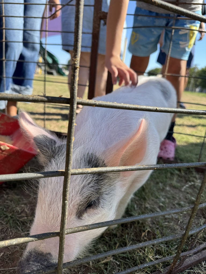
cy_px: 137
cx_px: 103
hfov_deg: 56.8
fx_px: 190
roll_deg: -4.9
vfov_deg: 71.6
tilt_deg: -16.4
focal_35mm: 24
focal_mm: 6.76
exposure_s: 1/1767
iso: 80
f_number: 1.78
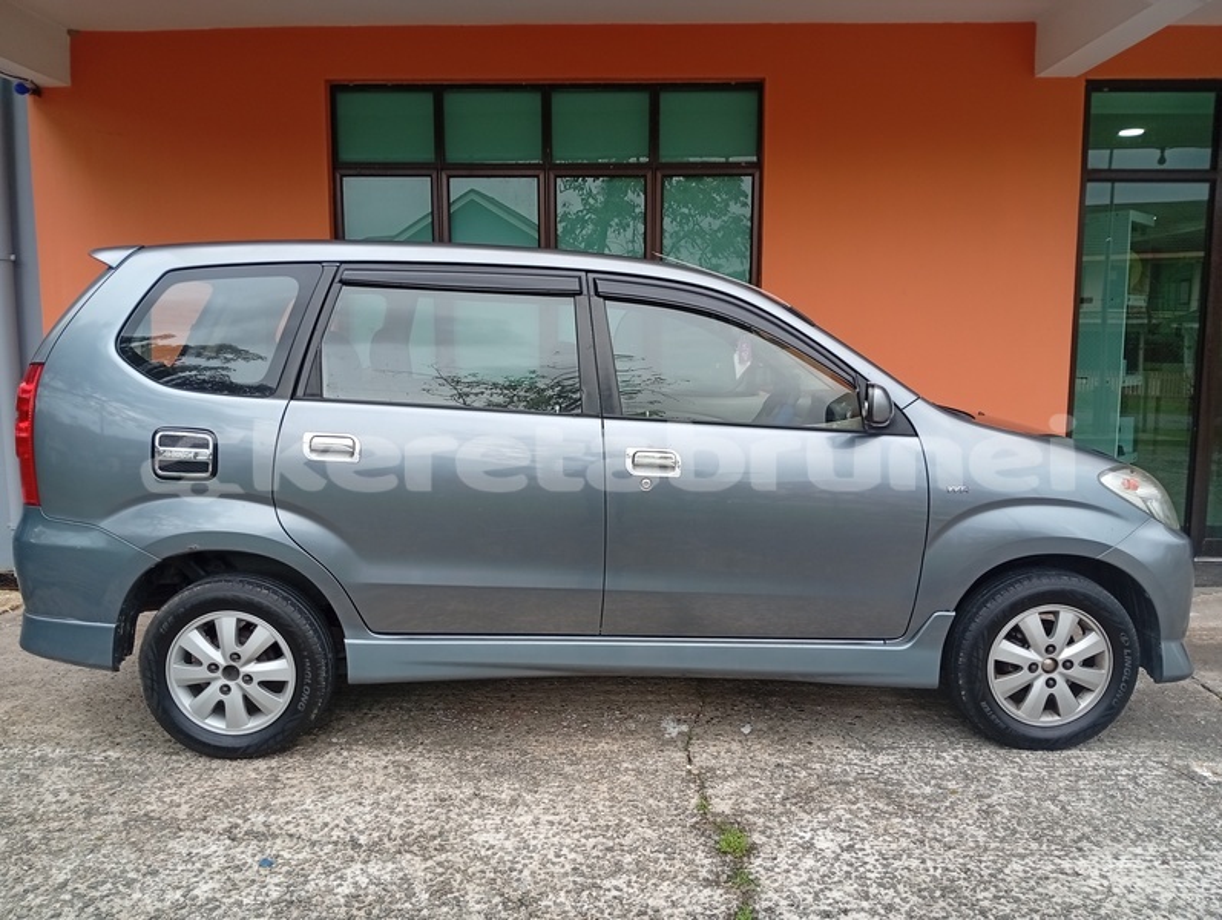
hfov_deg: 65.3
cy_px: 460
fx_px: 954
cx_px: 611
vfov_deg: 51.5
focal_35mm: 27
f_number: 1.8
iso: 137
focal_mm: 3.98
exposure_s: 1/50
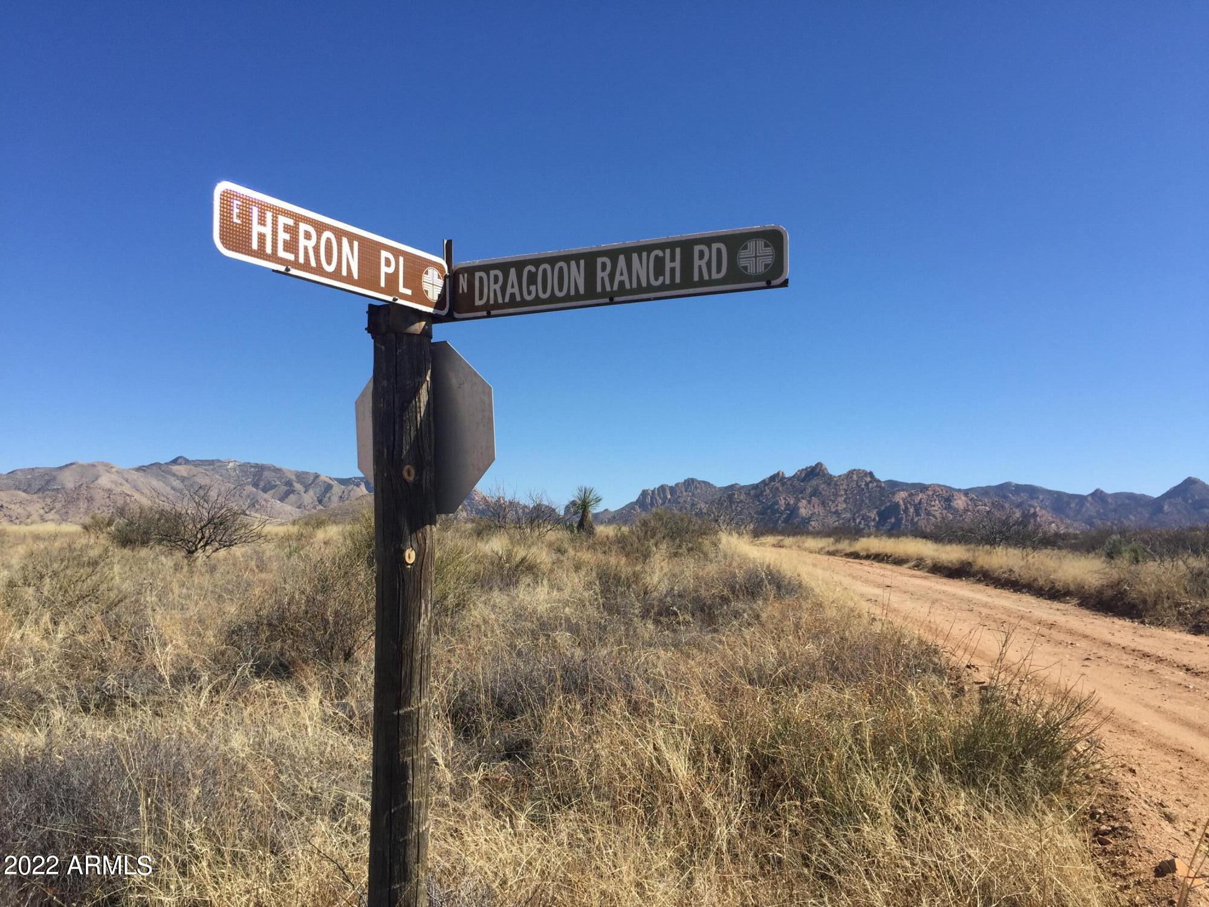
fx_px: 1013
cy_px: 454
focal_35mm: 29
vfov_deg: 48.2
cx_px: 604
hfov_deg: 61.7
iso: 32
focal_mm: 4.15
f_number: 2.2
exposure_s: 1/2198
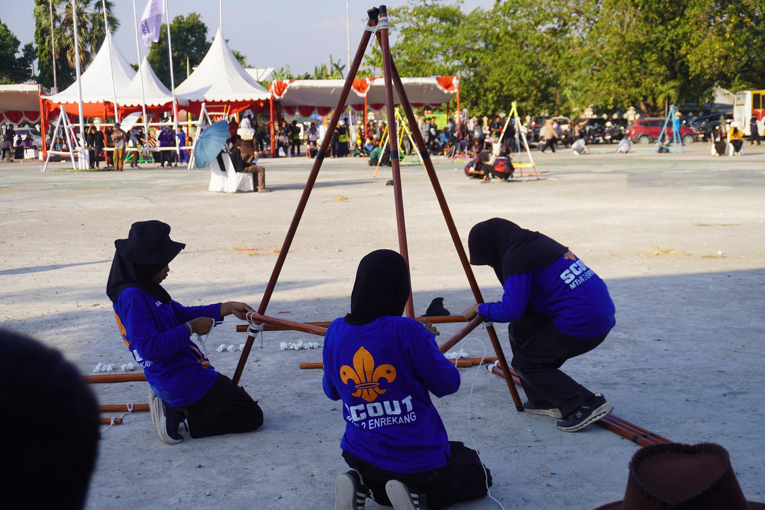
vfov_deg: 27.3
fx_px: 1052
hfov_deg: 40.0
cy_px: 255
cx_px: 382
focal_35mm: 50
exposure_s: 1/350
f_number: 5.6
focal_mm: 33
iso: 100
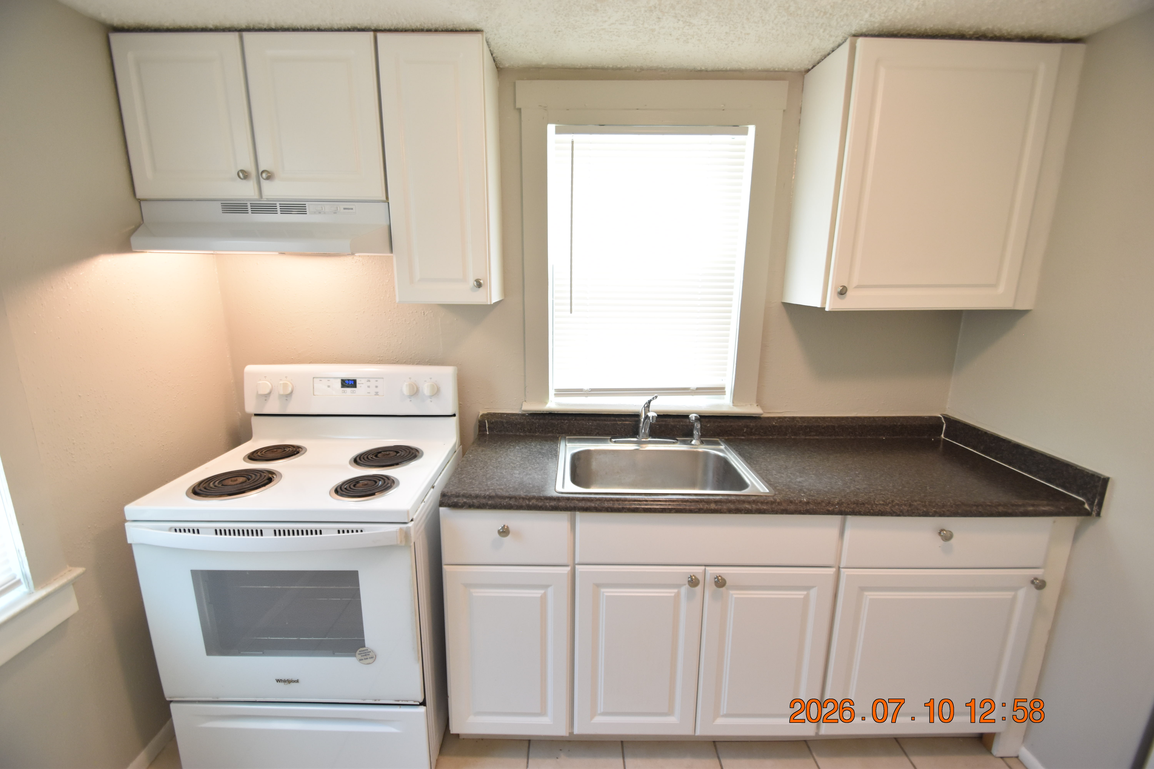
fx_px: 481
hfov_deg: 100.4
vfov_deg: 77.3
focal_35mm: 15
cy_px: 384
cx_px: 577
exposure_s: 1/125
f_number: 3.5
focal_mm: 10
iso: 800
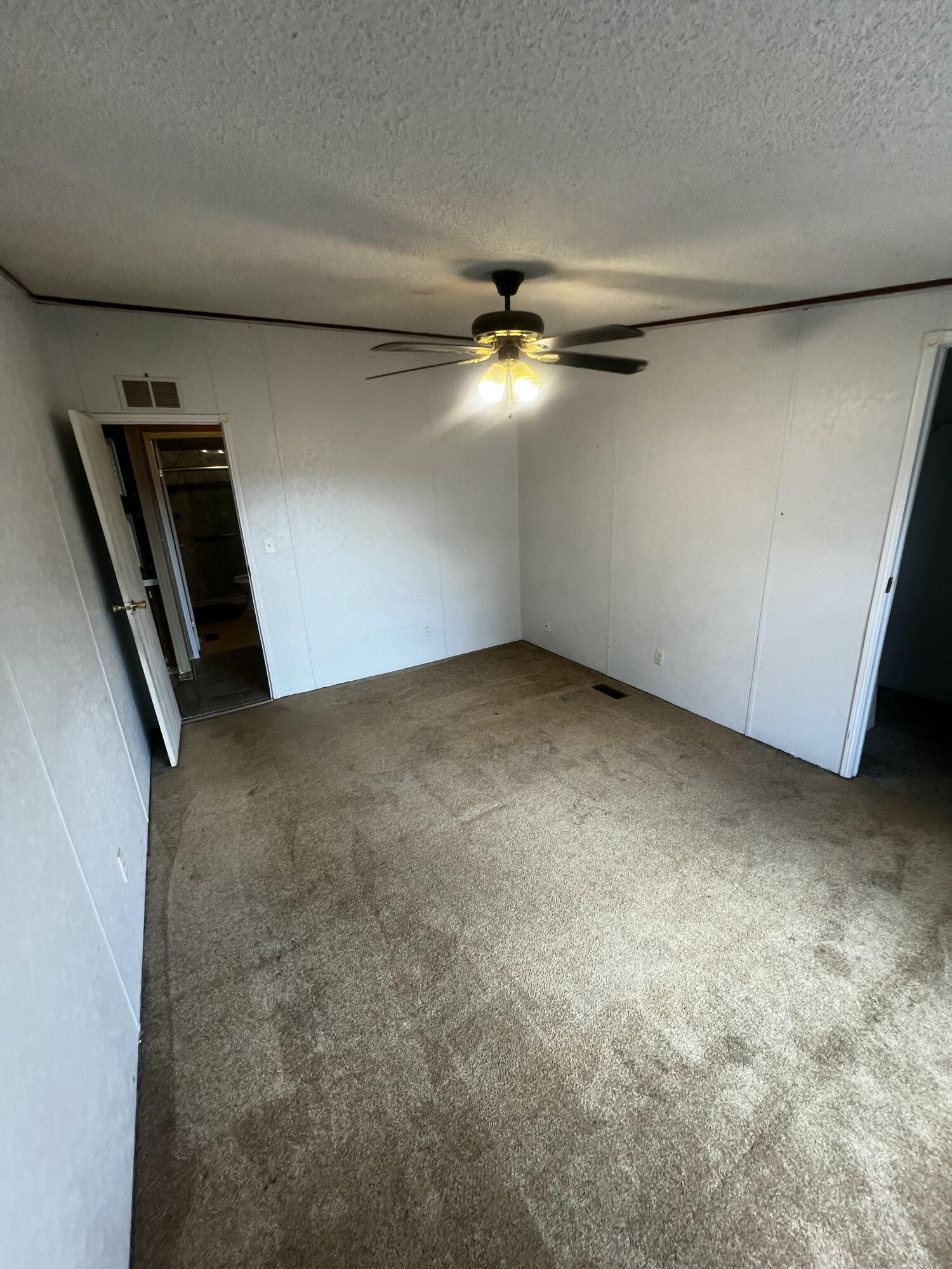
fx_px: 477
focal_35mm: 13
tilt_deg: -17.0
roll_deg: +1.9
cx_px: 476
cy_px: 634
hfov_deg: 89.9
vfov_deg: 106.2
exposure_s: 1/120
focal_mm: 1.57
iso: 80
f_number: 1.8
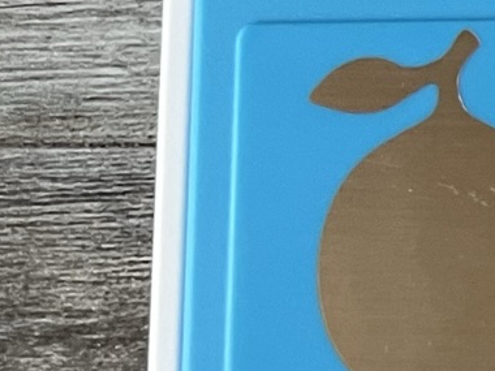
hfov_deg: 11.4
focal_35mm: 140
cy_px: 376
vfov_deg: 10.5
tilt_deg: -83.9
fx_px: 2002
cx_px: 1238
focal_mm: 5.7
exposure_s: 1/60
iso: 160
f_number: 1.5
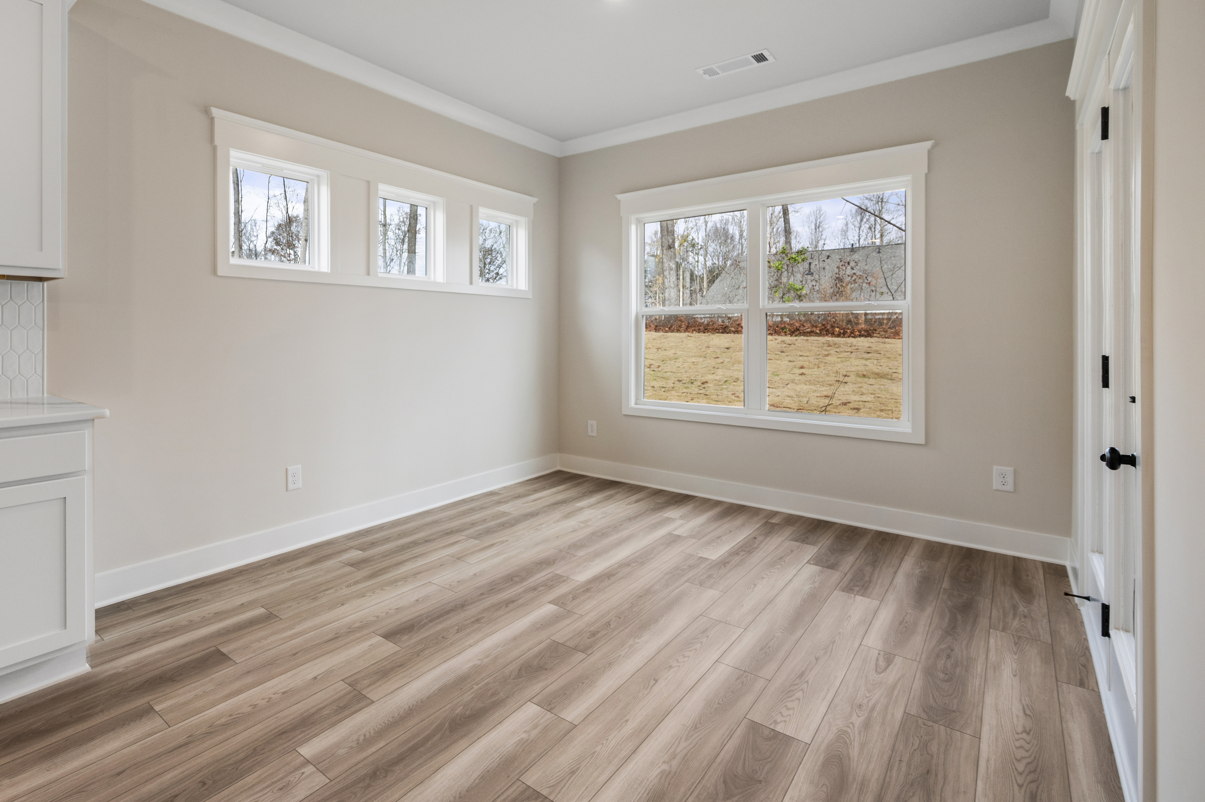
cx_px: 483
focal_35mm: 17
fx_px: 569
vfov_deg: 70.0
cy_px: 348
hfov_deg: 92.1
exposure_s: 1/80
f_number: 8
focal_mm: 14
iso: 320
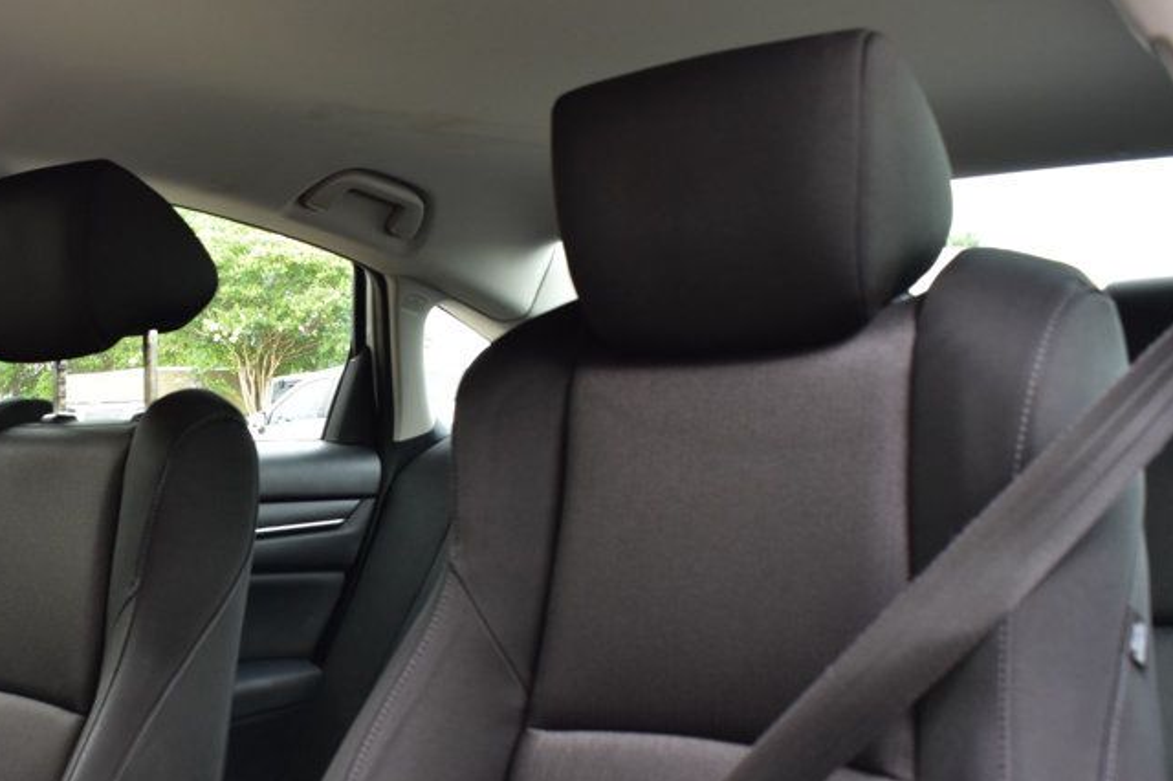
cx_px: 357
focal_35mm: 48
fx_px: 1563
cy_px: 592
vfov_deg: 27.6
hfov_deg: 40.4
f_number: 7.1
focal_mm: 20
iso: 400
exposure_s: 1/25
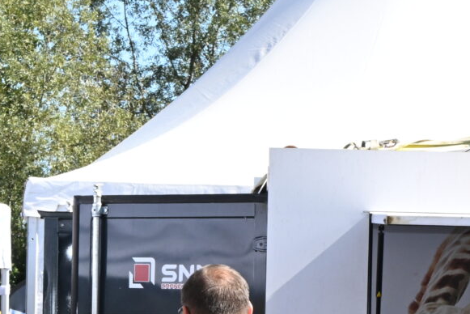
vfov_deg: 5.4
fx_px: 3278
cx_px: 273
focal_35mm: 251
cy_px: 520
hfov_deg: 8.2
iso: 400
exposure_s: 1/250
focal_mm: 57
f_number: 13
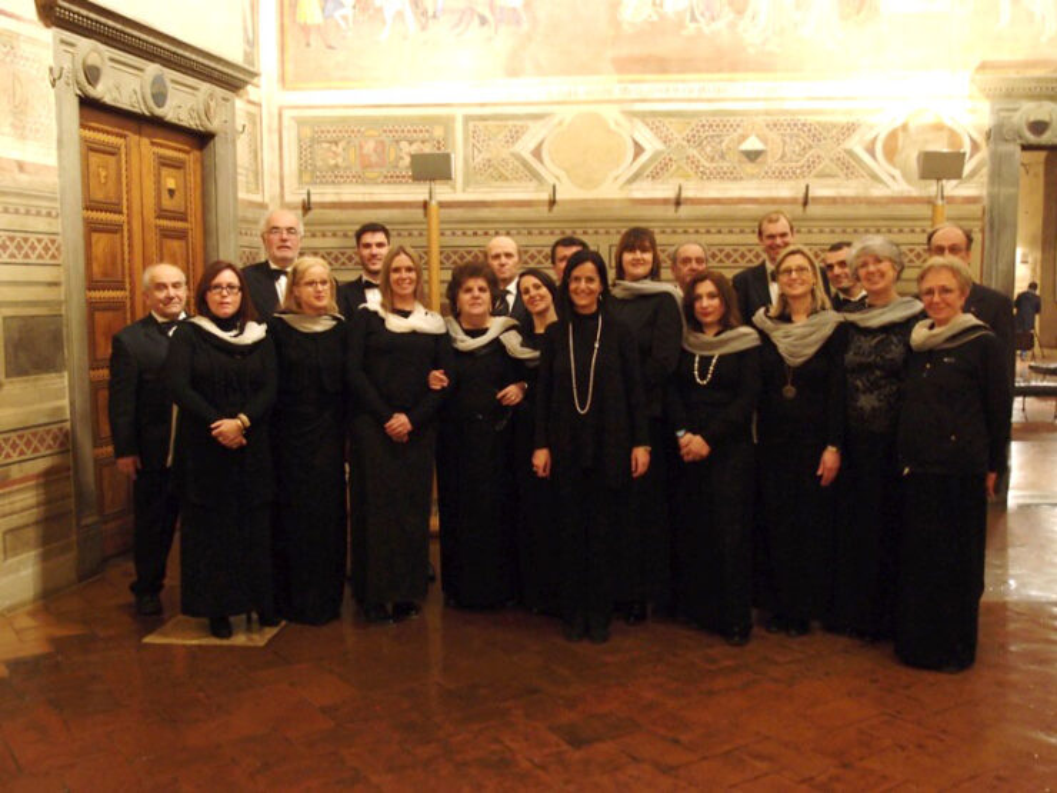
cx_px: 528
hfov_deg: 54.0
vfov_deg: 41.8
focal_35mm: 34
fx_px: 1038
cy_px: 396
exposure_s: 1/6
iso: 200
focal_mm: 7.41
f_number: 1.8
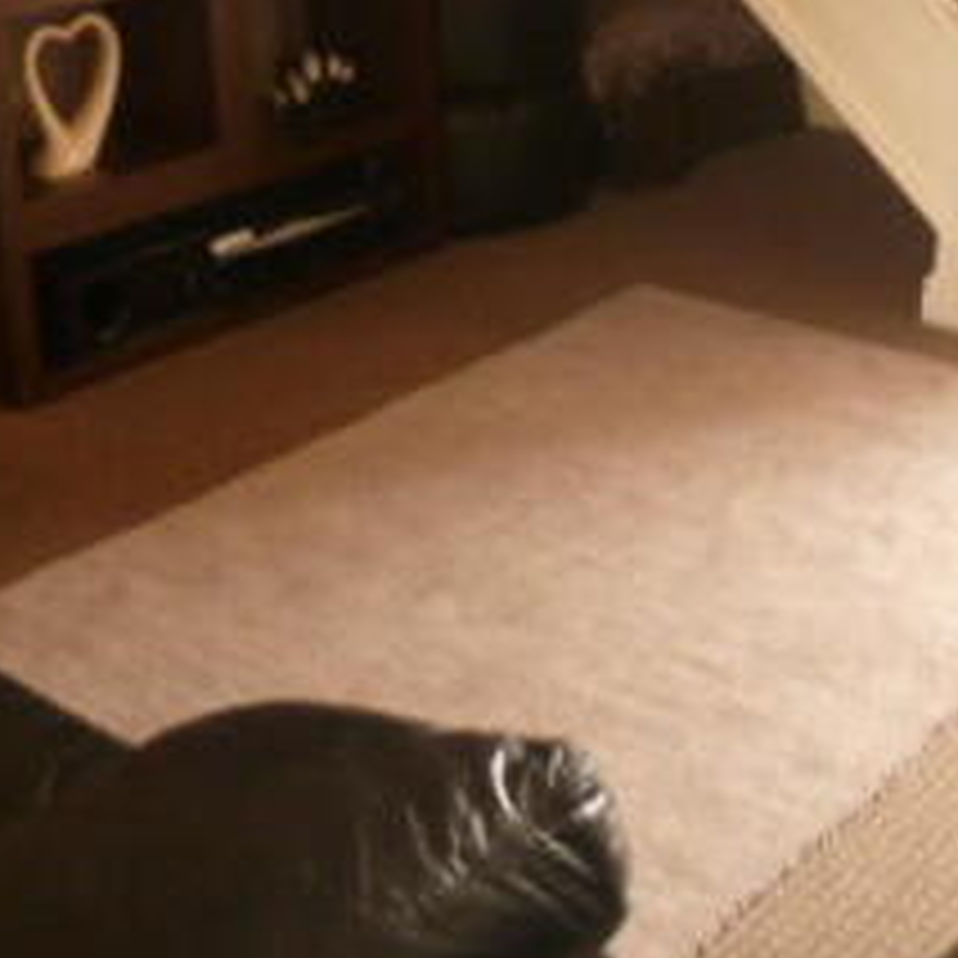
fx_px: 1816
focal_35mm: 58
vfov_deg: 28.1
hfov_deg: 28.9
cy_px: 43
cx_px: 758
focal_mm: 4.3
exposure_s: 1/6
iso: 400
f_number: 3.3
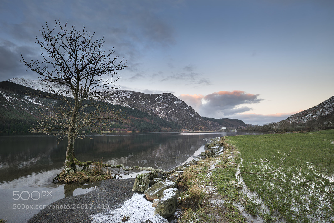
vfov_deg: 67.4
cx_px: 167
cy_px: 112
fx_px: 167
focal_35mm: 18
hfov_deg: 90.0
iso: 100
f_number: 16
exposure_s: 1/5
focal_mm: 18
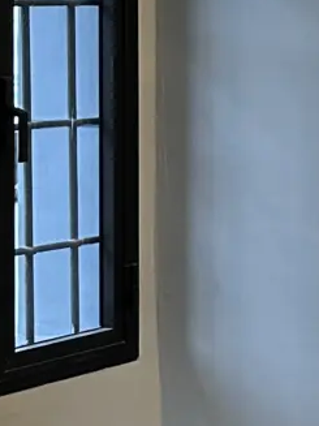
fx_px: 1807
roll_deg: -1.2
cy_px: 56
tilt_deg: -2.0
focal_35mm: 147
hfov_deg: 8.9
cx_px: 819
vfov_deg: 13.3
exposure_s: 1/50
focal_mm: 6.86
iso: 200
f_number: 1.78
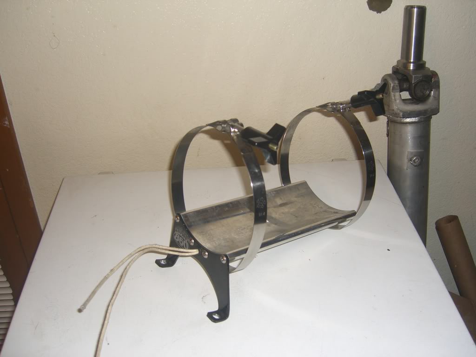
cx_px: 238
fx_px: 523
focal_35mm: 38
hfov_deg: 49.0
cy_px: 178
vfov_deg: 37.7
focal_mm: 7.9
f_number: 2.8
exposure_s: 1/60
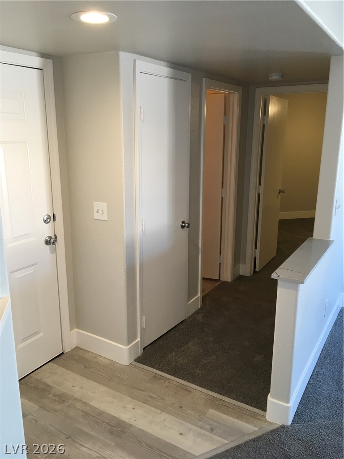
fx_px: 384
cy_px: 230
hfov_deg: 48.2
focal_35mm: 29
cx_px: 172
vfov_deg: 61.7
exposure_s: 1/30
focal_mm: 4.15
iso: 50
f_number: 2.2
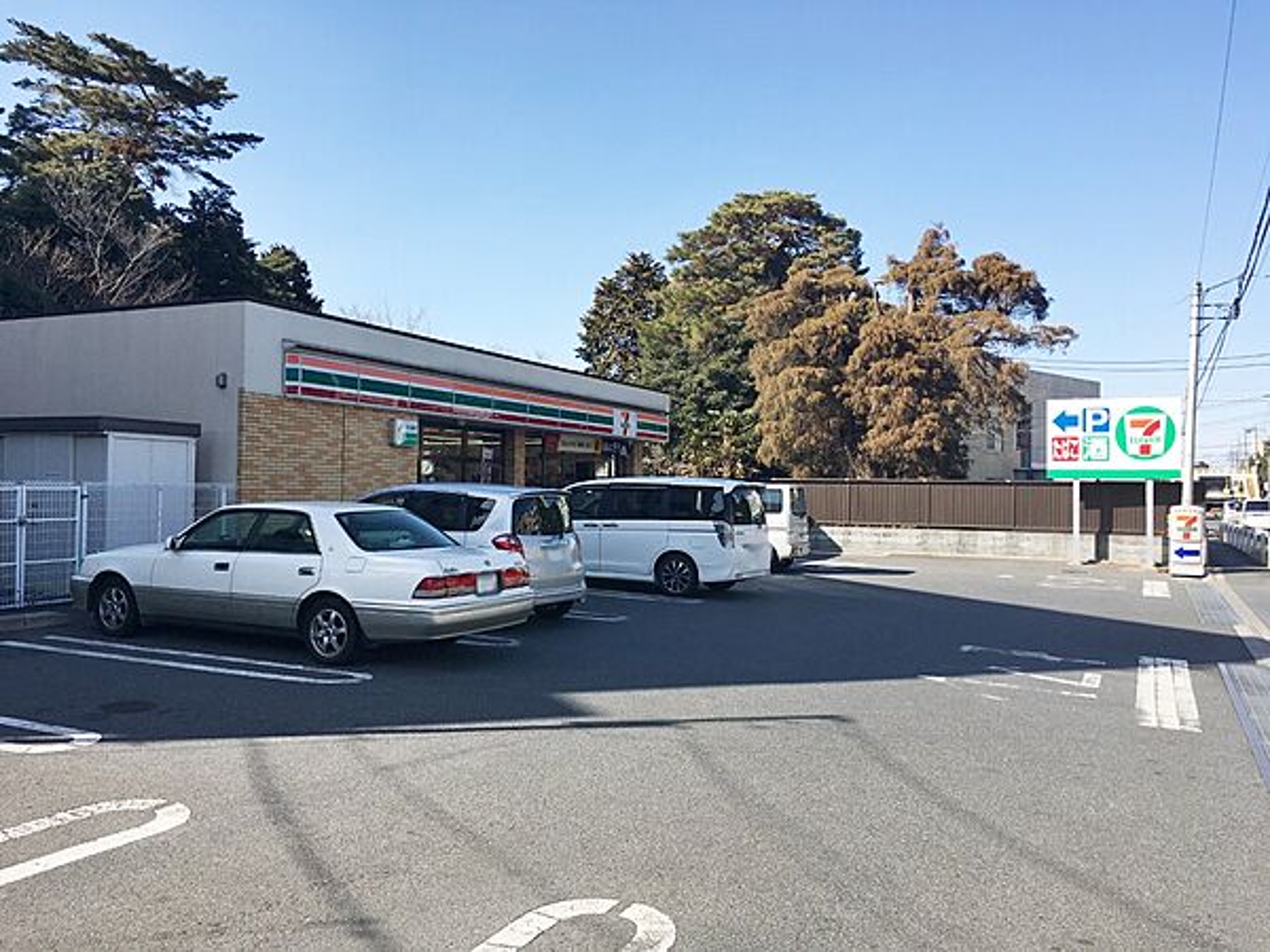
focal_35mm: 29
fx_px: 1064
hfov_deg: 61.7
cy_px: 476
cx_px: 635
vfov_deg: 48.2
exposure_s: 1/1166
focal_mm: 4.15
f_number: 2.2
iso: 25
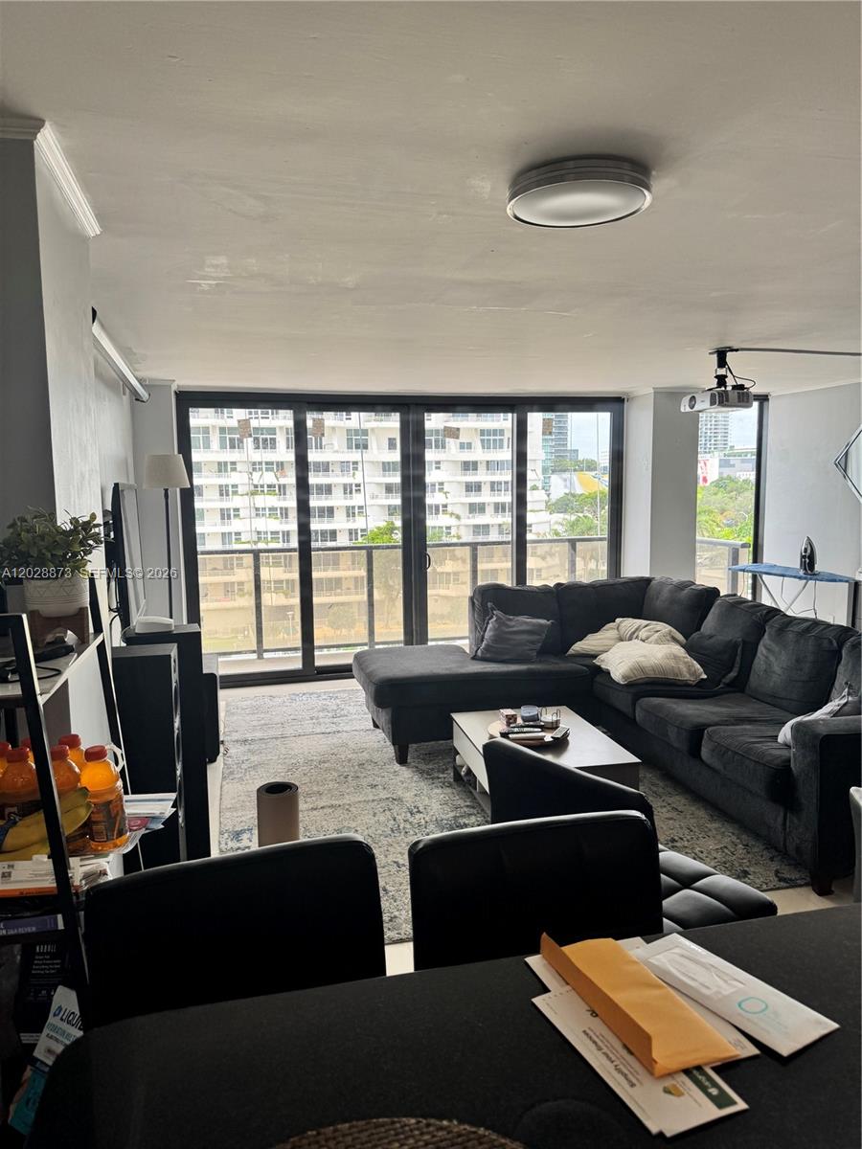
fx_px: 797
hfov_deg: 56.8
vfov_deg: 71.6
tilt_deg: -8.5
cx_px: 431
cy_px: 574
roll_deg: +0.9
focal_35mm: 24
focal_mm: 6.76
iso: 50
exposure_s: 1/132
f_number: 1.78
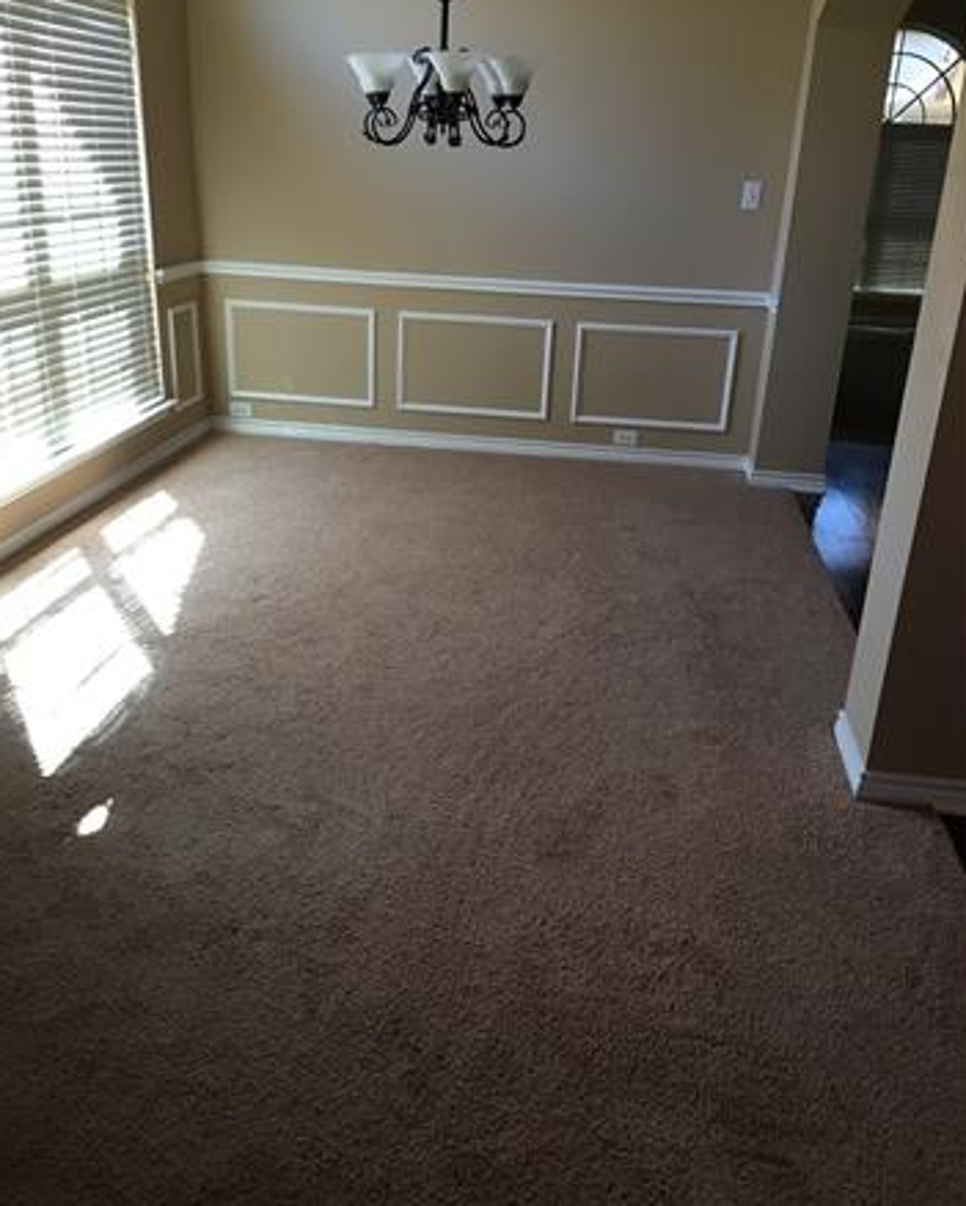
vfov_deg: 57.1
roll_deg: -0.9
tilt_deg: -19.3
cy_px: 636
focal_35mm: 31
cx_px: 484
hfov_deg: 47.2
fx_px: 1107
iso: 50
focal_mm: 4.15
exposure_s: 1/30
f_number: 2.2
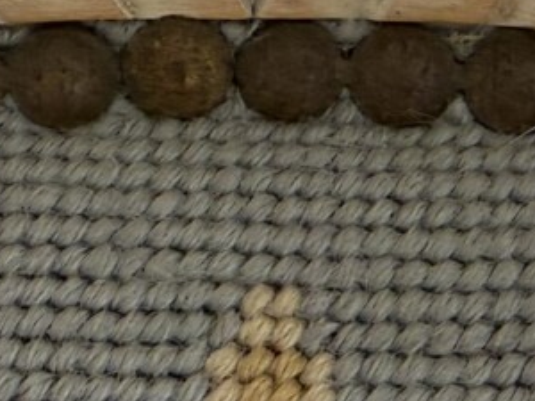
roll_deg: -0.2
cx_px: 333
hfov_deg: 20.4
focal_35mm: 96
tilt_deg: -41.2
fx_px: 1484
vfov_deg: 14.9
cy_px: -75
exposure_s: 1/50
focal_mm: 2.22
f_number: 2.2
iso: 200
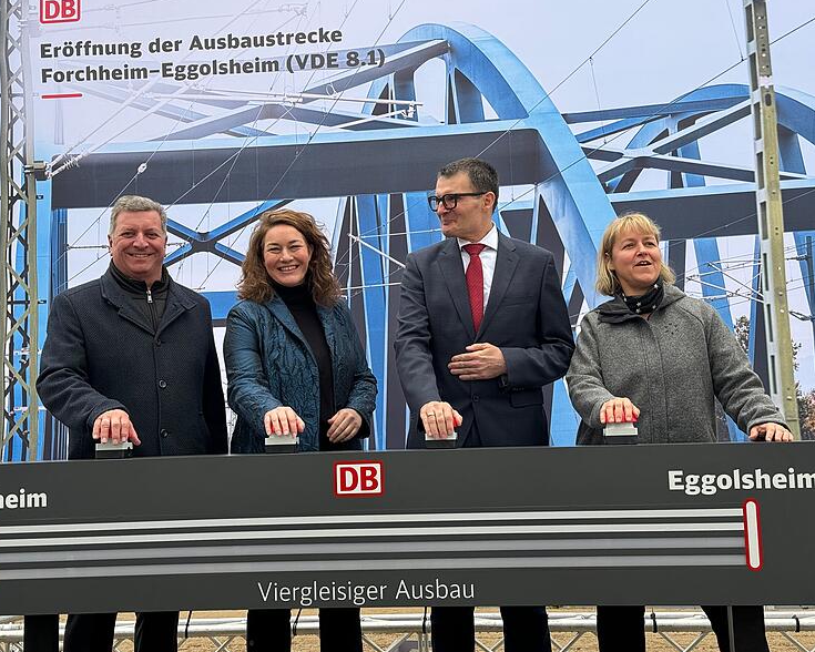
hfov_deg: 36.6
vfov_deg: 29.7
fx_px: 1230
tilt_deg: +7.9
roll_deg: +1.4
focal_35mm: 51
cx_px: 374
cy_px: 327
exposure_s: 1/412
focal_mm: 6.76
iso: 64
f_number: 1.78
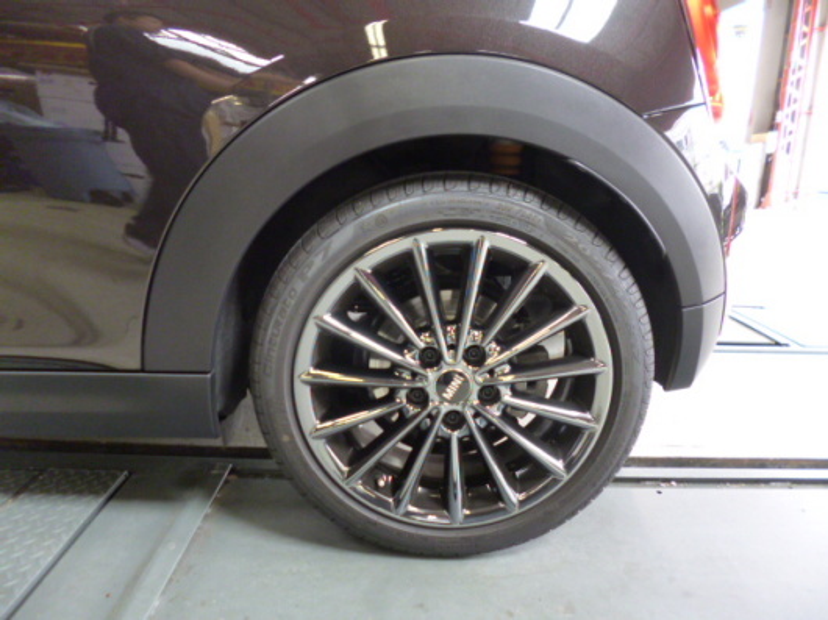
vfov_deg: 56.8
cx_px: 414
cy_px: 310
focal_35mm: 24
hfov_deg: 71.6
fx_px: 574
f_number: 2.5
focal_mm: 4.3
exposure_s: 1/30
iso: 400
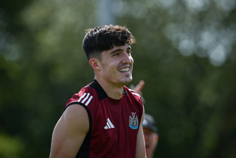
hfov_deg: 5.2
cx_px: 118
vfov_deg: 3.4
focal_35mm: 400
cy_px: 79
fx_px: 2622
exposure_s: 1/1000
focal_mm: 400
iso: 200
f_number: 5
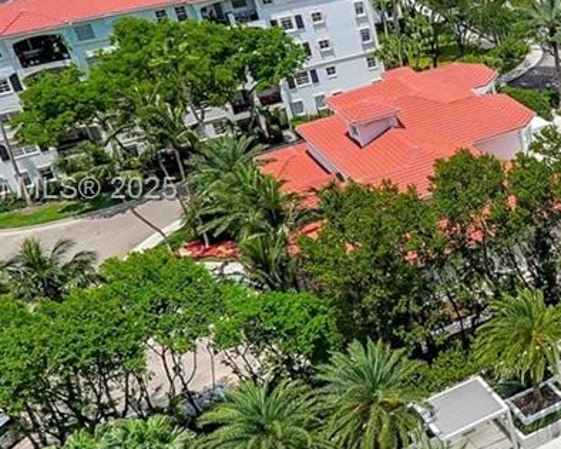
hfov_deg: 23.9
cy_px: 192
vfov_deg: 25.0
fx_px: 1013
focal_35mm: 61
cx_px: 861
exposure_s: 1/1250
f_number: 13
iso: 640
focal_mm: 16
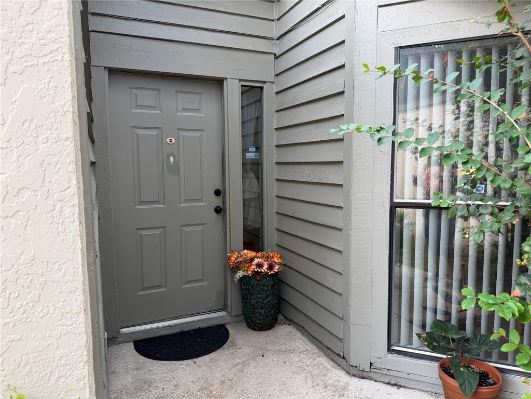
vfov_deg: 56.8
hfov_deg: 71.6
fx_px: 368
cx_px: 266
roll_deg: +0.9
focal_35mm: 24
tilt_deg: -4.5
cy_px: 200
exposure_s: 1/199
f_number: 1.78
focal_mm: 6.76
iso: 64
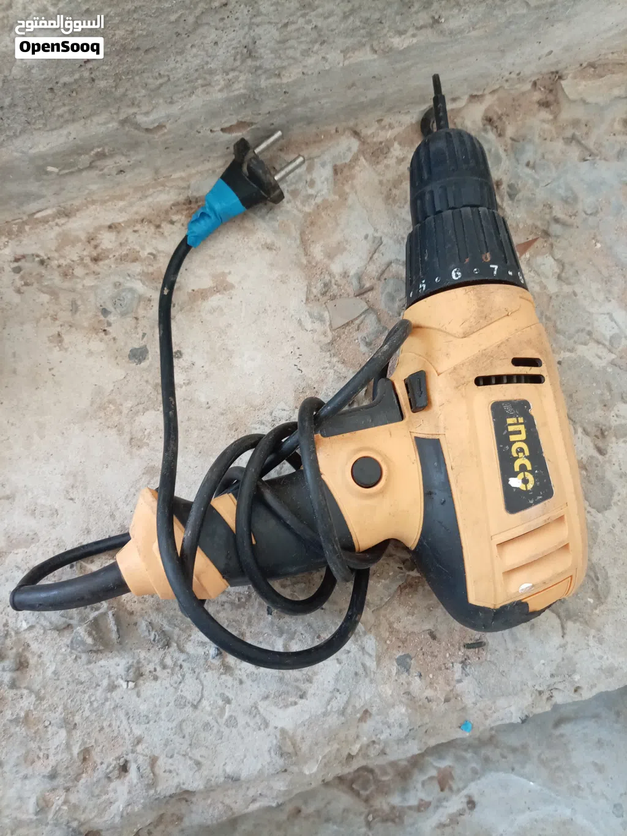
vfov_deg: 69.4
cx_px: 314
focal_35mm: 25
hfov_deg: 54.8
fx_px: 604
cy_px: 418
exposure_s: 1/25
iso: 250
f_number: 1.8
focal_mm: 4.15
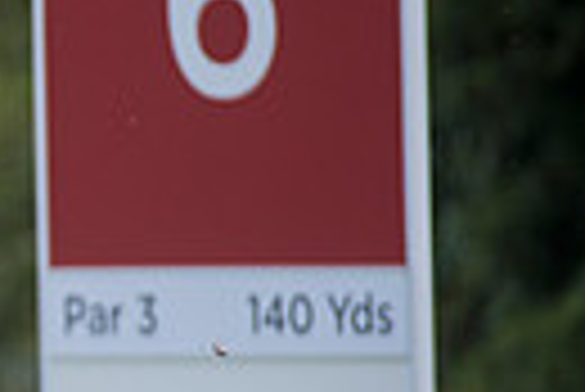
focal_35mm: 1340
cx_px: -675
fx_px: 21799
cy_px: 128
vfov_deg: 1.0
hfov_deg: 1.5
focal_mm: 300
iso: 400
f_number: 4
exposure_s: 1/2000
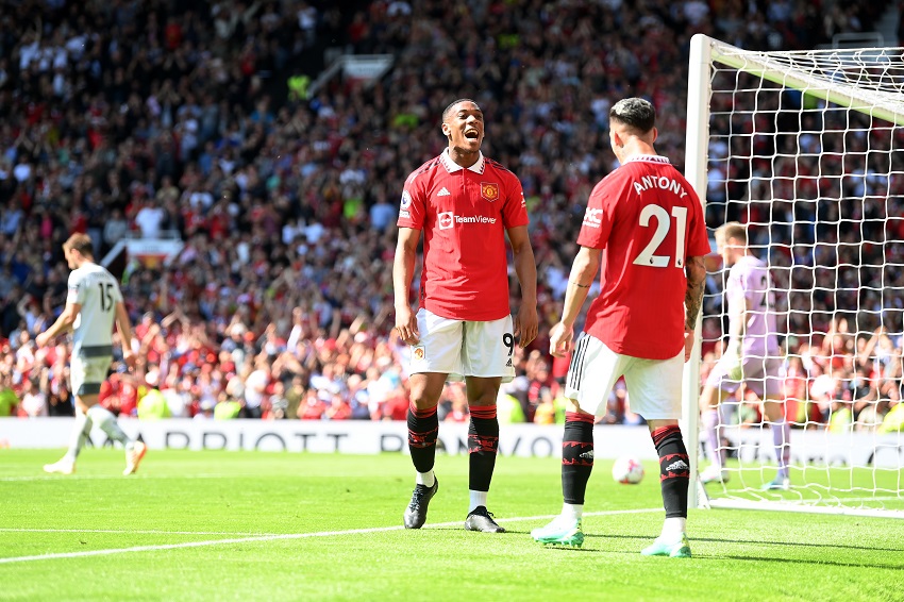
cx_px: 452
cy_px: 301
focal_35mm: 140
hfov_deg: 14.7
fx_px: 3514
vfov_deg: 9.8
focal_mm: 140
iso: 320
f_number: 3.2
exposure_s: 1/1250
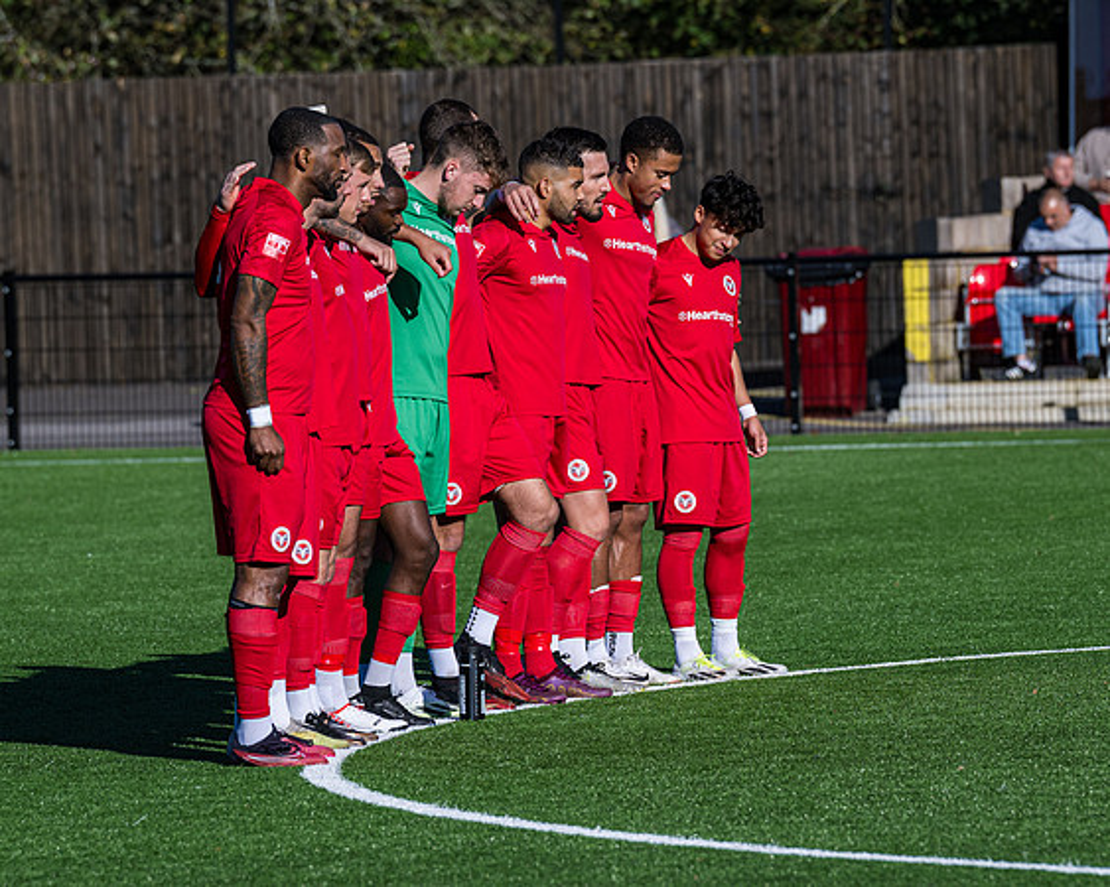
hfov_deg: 5.7
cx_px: 555
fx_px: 11100
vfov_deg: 4.6
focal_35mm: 338
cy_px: 444
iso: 200
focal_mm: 200
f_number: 5
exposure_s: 1/2500
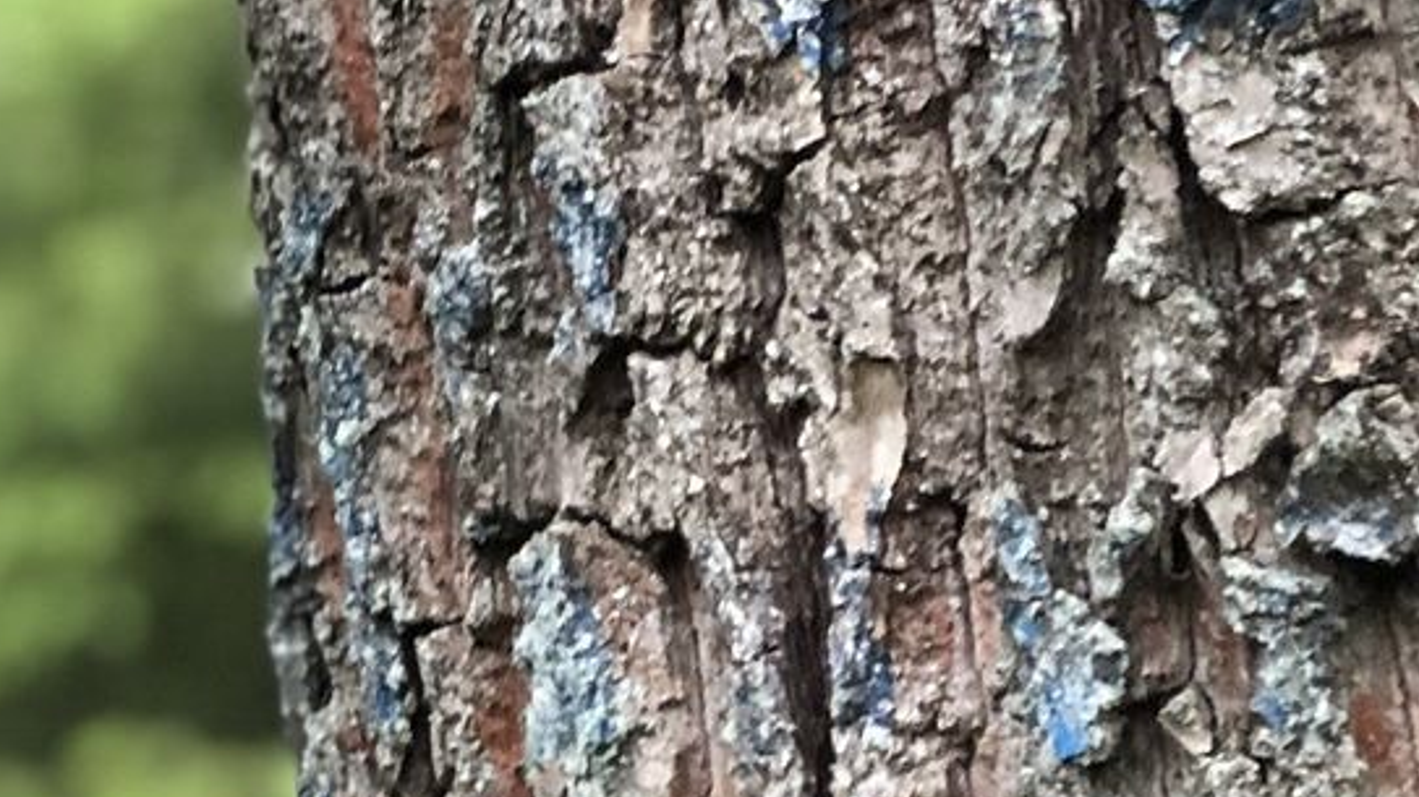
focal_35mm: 183
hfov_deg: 11.8
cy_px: -881
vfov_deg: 6.4
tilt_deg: +8.6
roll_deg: -1.8
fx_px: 6883
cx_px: 899
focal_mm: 6.6
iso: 320
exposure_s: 1/30
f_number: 2.8
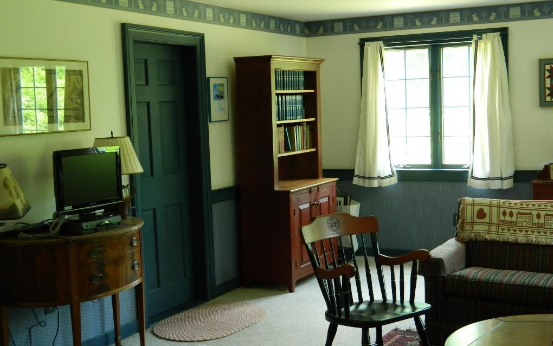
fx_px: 754
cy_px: 182
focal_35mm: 50
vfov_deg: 25.8
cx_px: 277
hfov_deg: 40.3
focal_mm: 8.4
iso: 200
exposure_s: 1/10
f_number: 3.6
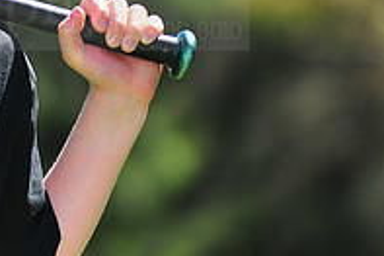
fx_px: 5638
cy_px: -8
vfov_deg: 2.6
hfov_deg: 3.9
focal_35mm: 529
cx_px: -129
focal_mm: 180
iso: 200
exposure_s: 1/800
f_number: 5
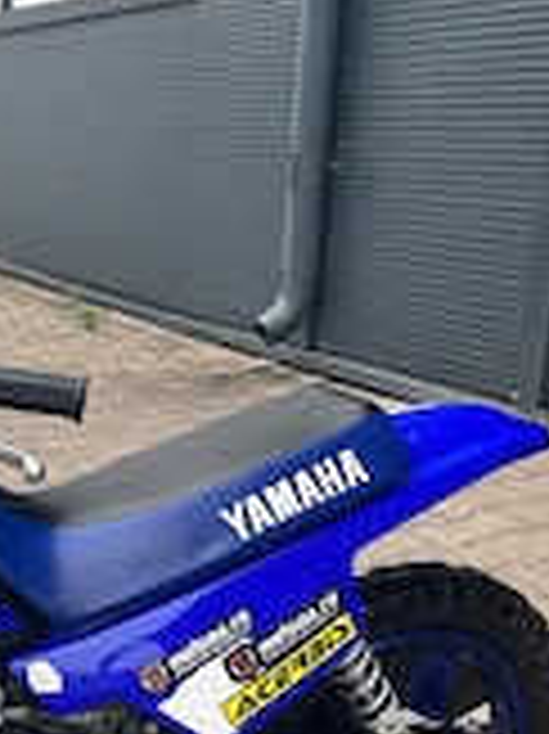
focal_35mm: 64
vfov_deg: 28.4
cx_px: -68
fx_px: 1355
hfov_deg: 21.6
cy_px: 739
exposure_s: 1/339
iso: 50
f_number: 1.6
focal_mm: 5.96
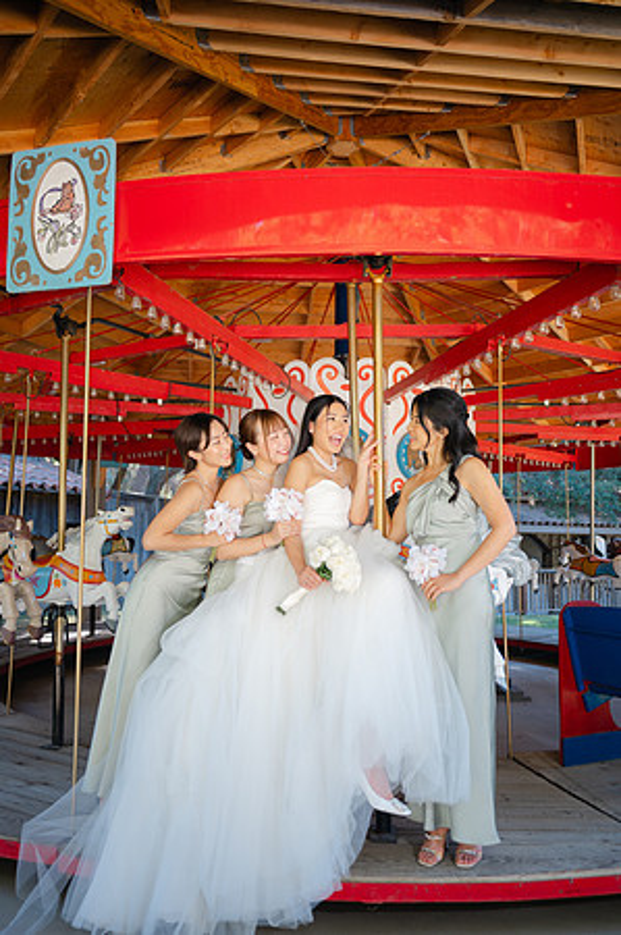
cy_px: 468
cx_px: 310
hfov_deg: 46.3
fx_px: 726
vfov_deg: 65.5
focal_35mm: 28
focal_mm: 28
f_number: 2.8
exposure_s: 1/125
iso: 100
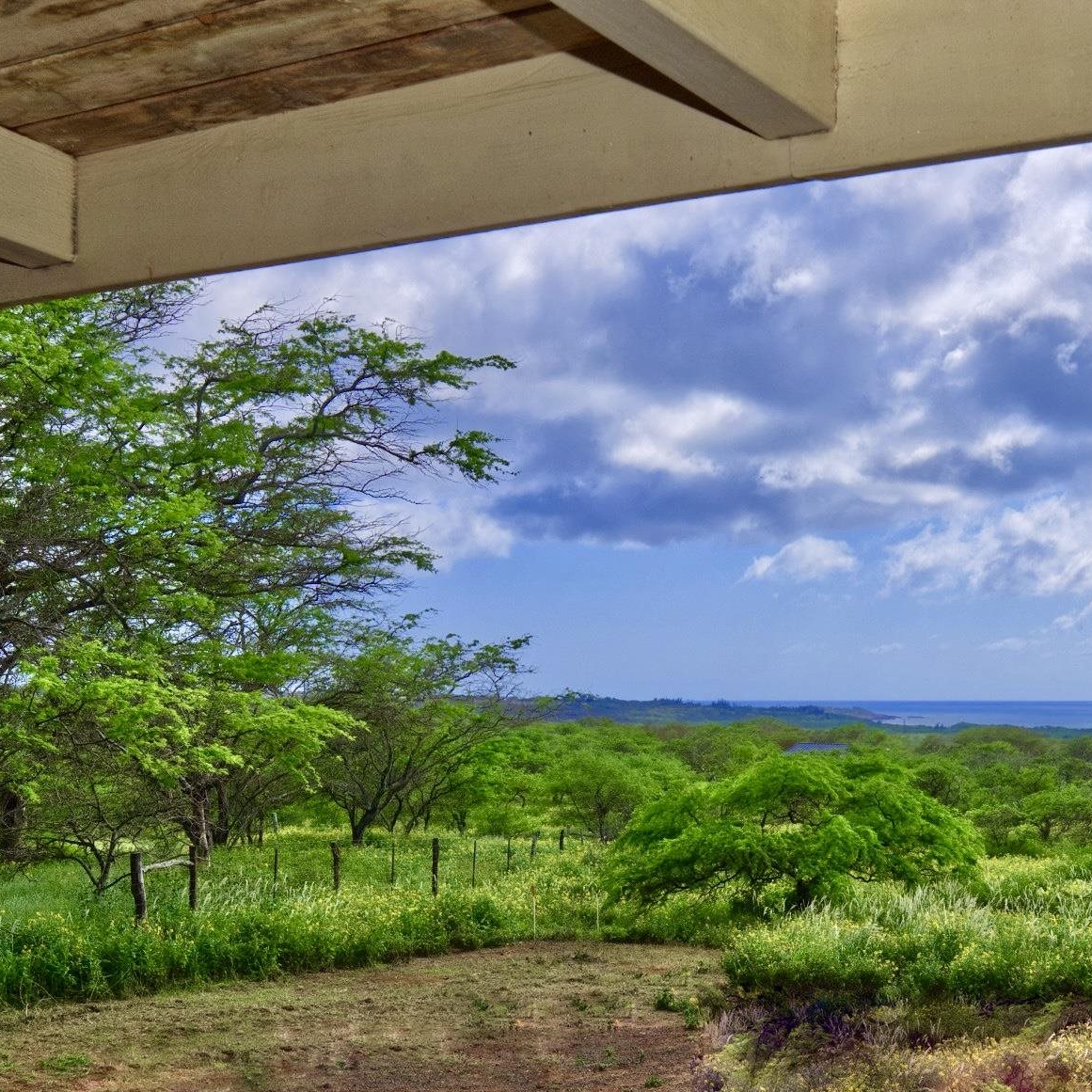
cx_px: 847
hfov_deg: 31.0
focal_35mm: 54
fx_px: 1927
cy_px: 629
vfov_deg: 31.6
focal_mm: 24
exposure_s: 1/1250
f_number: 8
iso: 100
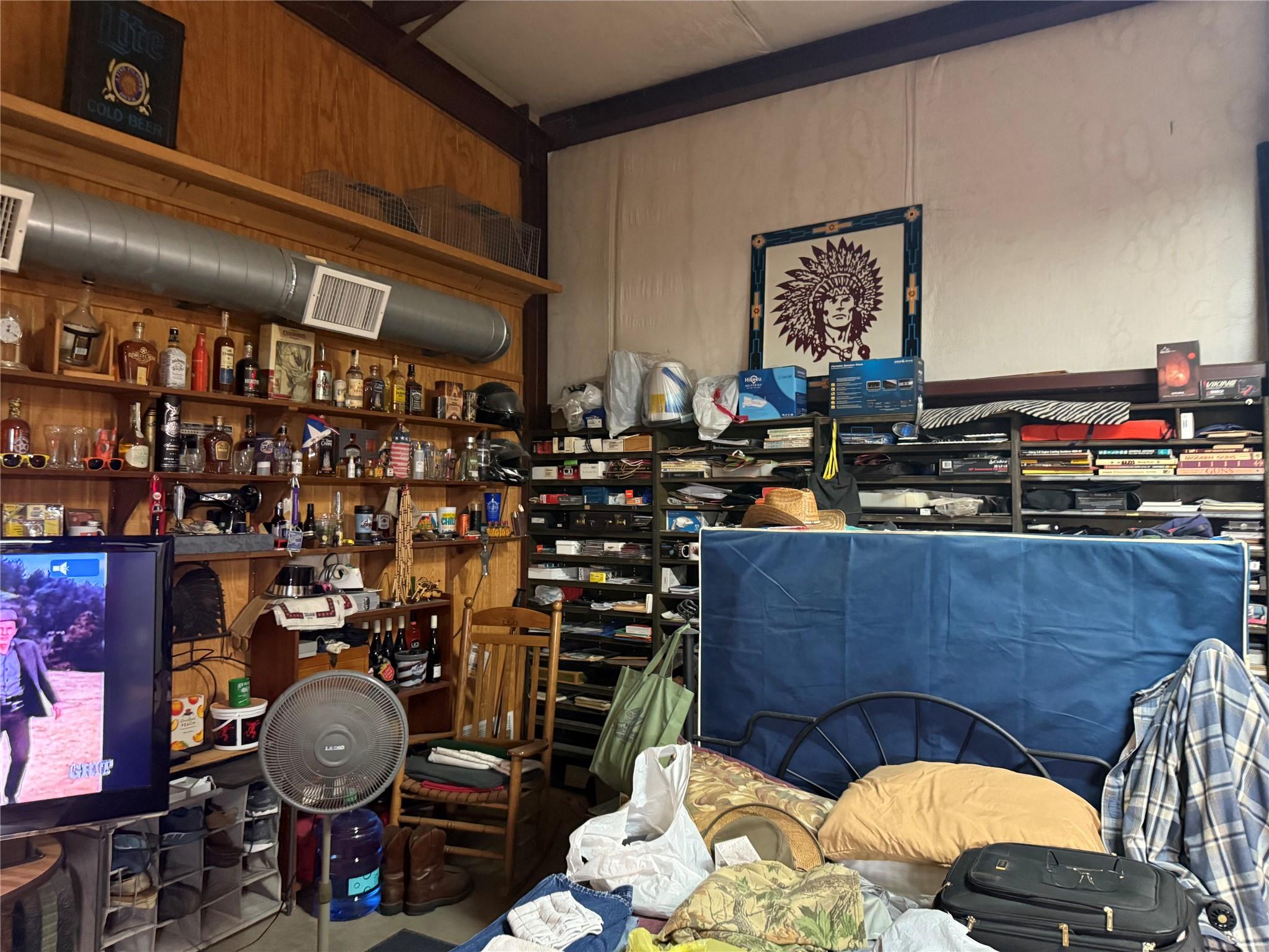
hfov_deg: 71.6
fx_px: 880
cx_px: 634
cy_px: 476
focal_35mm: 24
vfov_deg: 56.8
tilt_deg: +3.9
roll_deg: -1.4
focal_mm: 6.76
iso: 800
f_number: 1.78
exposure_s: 1/30
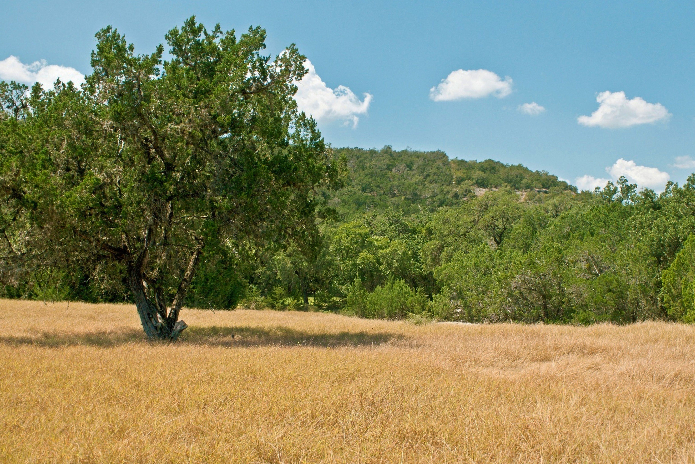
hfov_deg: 45.4
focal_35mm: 43
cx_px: 368
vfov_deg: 31.2
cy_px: 249
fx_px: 830
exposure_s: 1/2000
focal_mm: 38
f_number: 9
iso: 2500
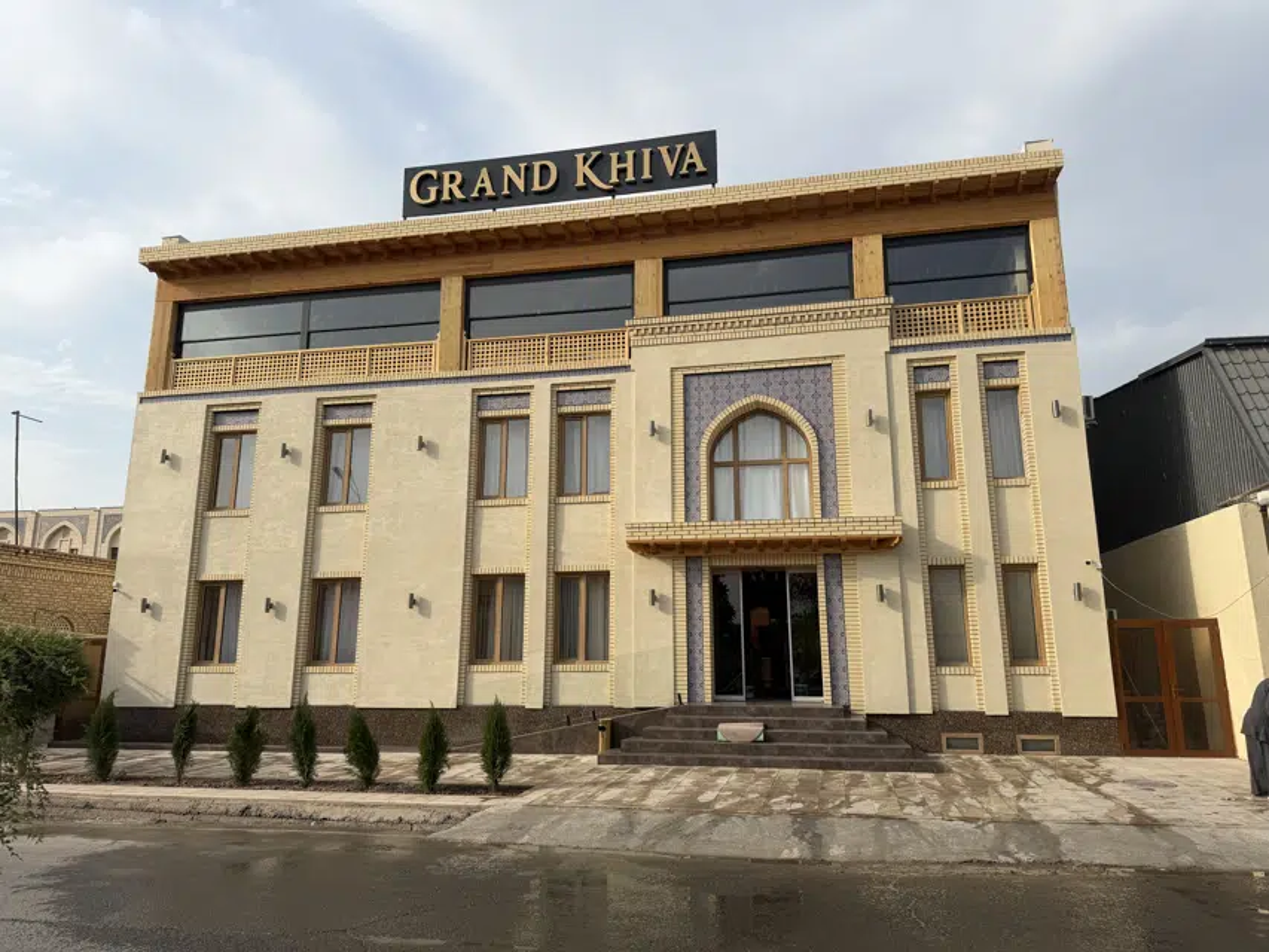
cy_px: 476
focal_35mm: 24
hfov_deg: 71.6
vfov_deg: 56.8
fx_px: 880
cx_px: 634
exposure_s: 1/3953
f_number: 1.78
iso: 80
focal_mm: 6.76
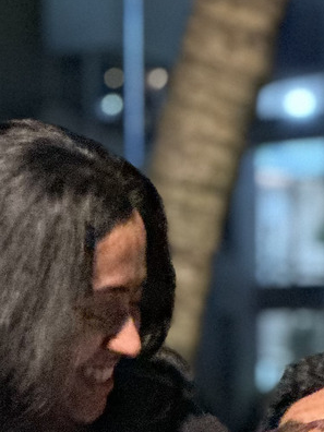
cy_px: 596
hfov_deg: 4.8
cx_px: 287
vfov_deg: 6.3
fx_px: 3881
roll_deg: +0.5
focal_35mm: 311
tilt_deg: +0.6
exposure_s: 1/14
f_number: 2.8
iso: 800
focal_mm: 9
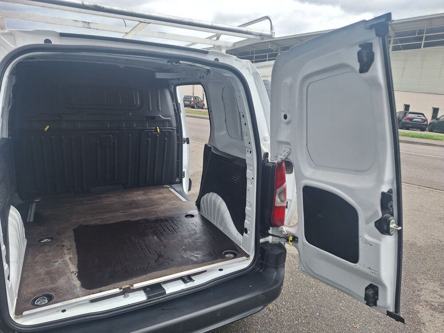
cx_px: 222
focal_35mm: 23
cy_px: 166
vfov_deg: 58.9
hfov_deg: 73.9
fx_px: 295
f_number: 1.8
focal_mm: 5.54
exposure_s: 1/565
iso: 40
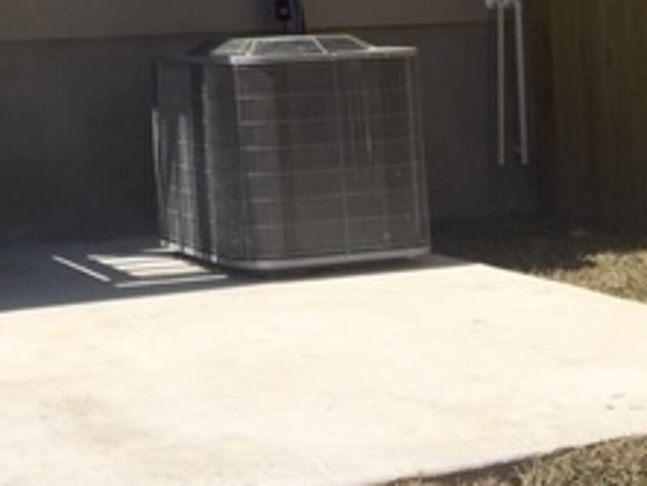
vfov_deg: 16.7
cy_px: -126
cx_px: -3
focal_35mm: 84
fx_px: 1571
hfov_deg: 22.4
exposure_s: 1/2404
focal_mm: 4.15
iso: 25
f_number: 2.2
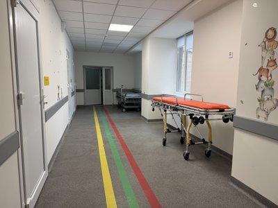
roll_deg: -1.0
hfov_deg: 71.6
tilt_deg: -7.6
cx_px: 139
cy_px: 104
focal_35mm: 24
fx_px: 193
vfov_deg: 56.8
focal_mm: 6.76
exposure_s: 1/100
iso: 125
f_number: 1.78
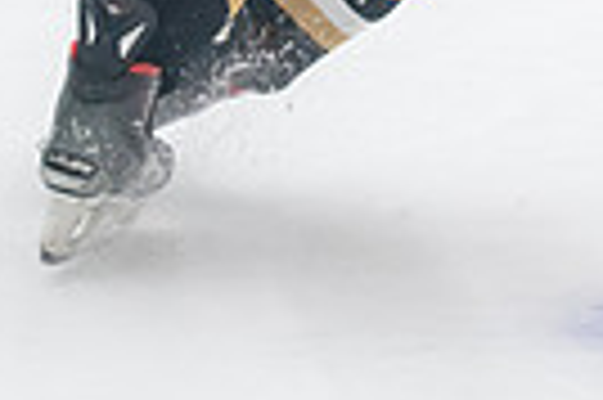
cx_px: 537
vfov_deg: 3.8
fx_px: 6039
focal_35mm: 361
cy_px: -380
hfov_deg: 5.7
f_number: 3.2
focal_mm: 70
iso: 2500
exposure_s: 1/640
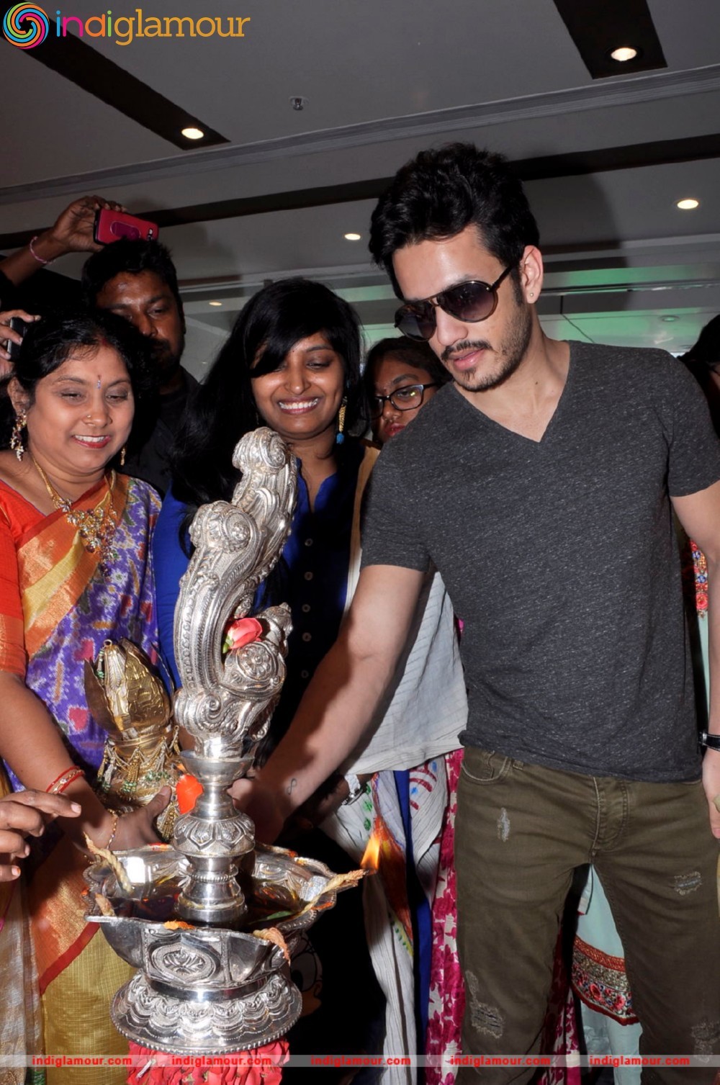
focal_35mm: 32
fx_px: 948
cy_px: 542
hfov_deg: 41.6
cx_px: 360
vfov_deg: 59.6
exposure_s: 1/125
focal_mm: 21
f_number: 14
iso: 200
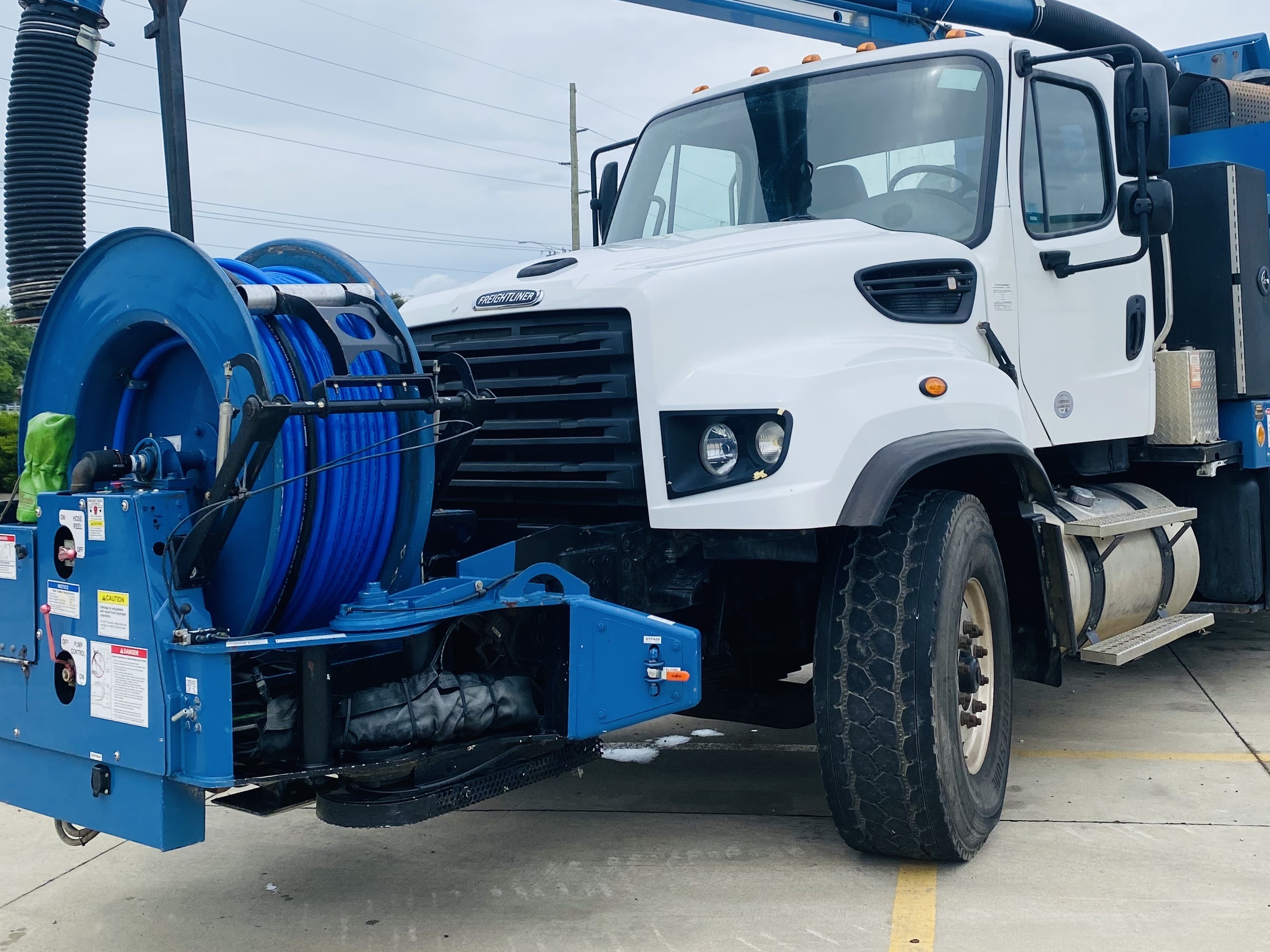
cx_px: 727
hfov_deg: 47.7
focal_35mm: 39
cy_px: 355
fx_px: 1431
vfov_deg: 36.6
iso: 32
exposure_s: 1/3497
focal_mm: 4.25
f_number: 1.8
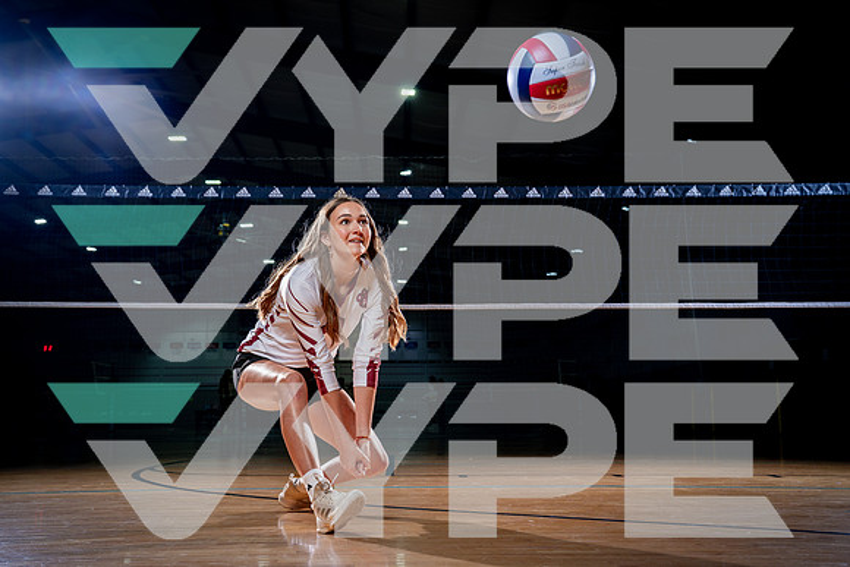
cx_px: 425
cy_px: 284
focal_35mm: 47
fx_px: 1117
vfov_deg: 28.5
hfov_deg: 41.6
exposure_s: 1/250
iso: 250
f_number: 5.6
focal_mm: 47
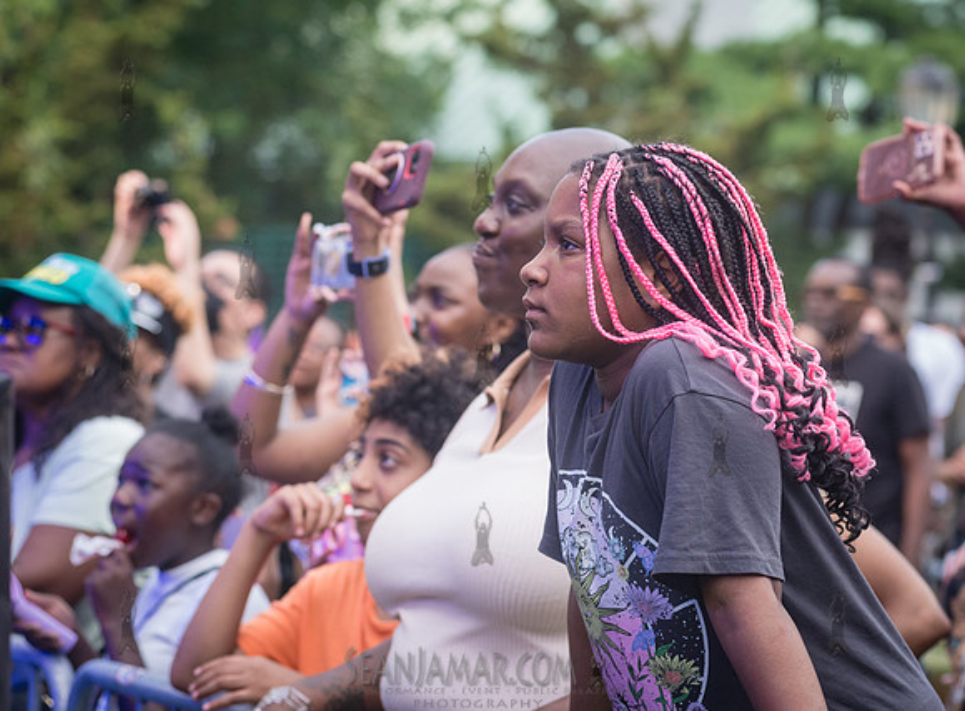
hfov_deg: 15.5
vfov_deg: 11.4
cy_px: 305
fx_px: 3549
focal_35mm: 128
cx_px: 608
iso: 1000
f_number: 5
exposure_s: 1/500
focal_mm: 105
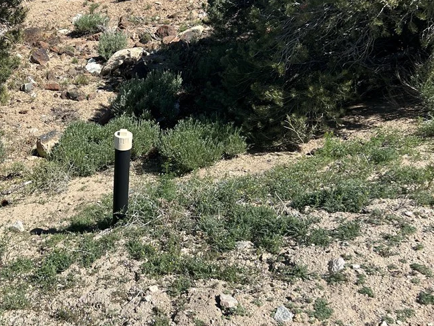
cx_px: 94
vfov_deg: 35.1
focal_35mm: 41
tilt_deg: -34.7
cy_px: 153
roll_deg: -2.1
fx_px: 514
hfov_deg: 43.8
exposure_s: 1/4444
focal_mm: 5.7
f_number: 1.5
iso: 50
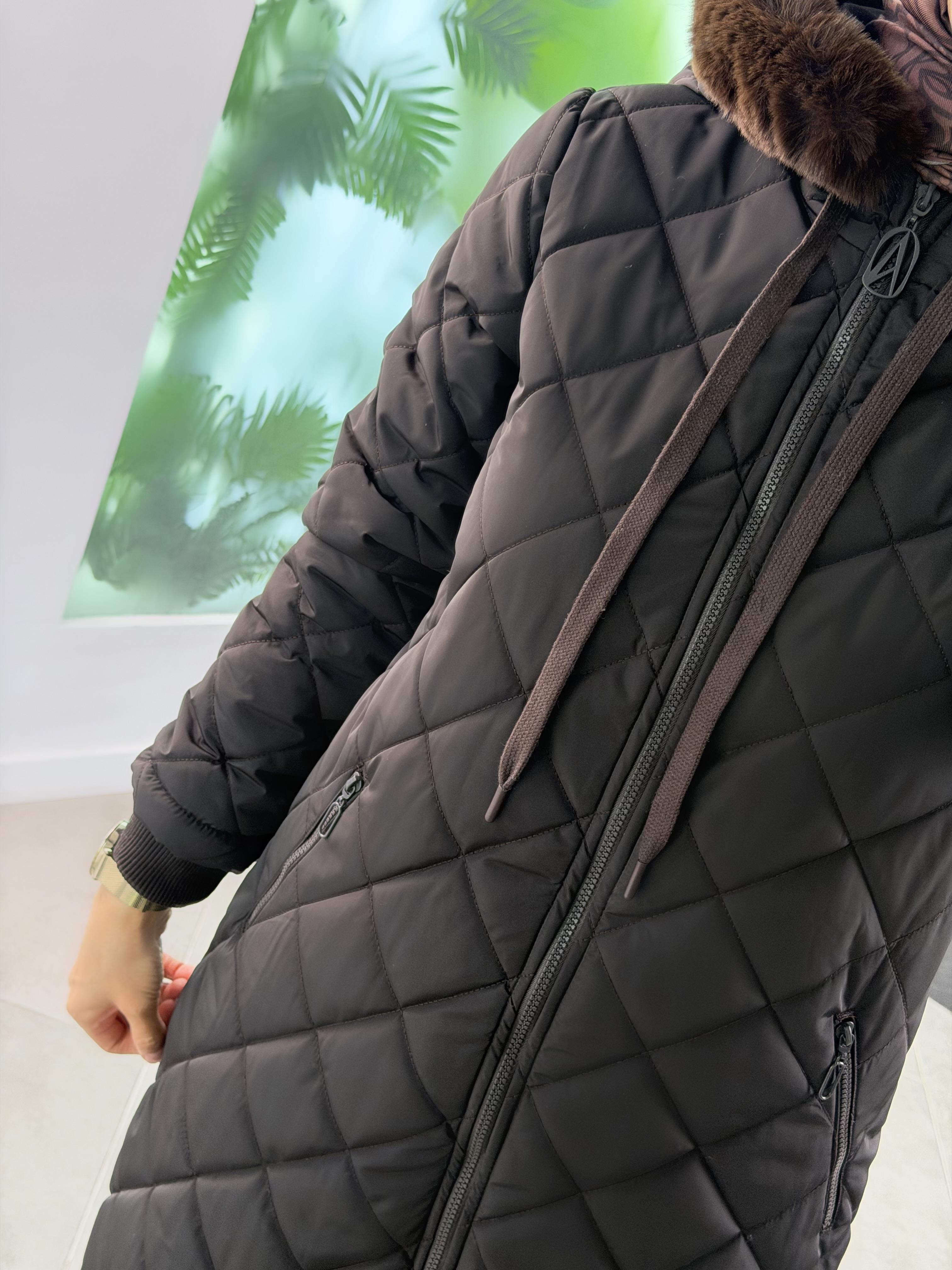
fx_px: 1760
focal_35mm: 48
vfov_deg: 39.7
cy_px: 635
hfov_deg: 30.3
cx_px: 476
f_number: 1.78
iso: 200
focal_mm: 6.76
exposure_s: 1/98
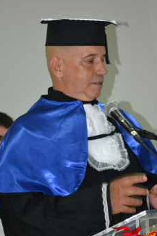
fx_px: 796
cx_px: 91
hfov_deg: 11.3
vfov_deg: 16.8
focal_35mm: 122
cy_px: 99
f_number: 5.6
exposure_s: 1/60
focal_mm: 55
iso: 3200
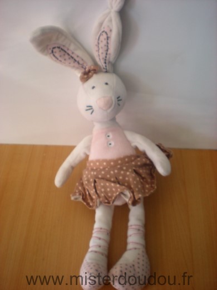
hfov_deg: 37.7
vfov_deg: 49.0
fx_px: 318
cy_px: 145
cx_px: 108
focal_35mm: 38
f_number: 3.1
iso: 90
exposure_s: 1/56
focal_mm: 6.3
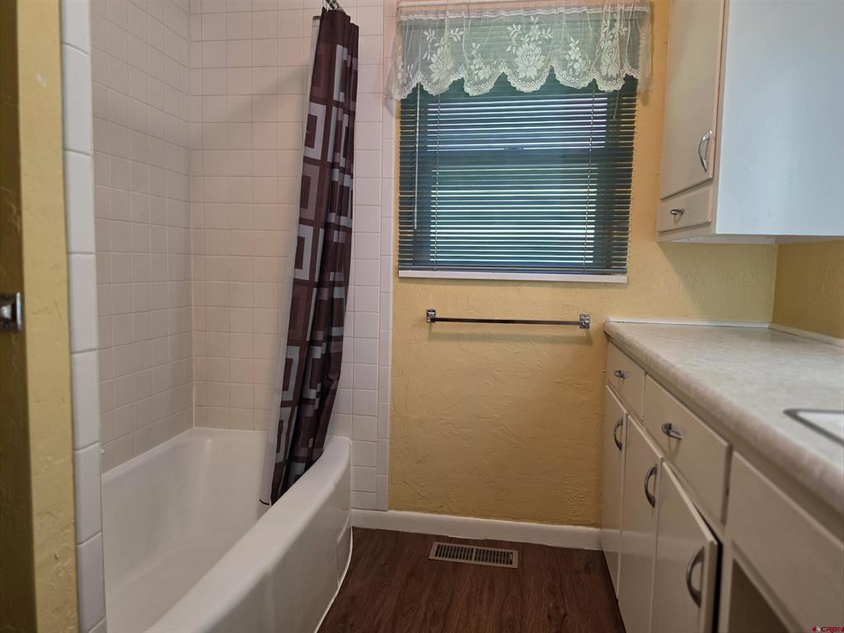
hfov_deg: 73.9
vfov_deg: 58.9
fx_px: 561
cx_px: 422
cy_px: 316
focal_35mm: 23
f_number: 1.4
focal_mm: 6.5
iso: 125
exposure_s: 1/120
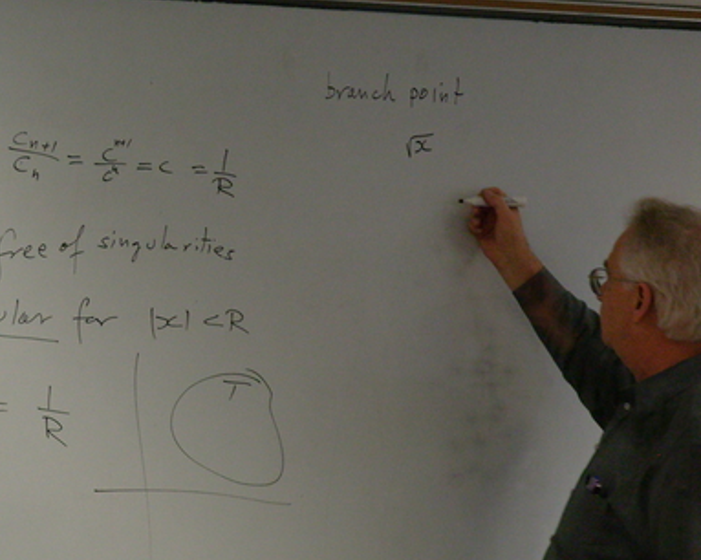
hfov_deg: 9.2
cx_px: 123
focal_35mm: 209
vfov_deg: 7.4
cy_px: 247
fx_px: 4334
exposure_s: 1/45
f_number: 3.9
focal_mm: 28.5
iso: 200
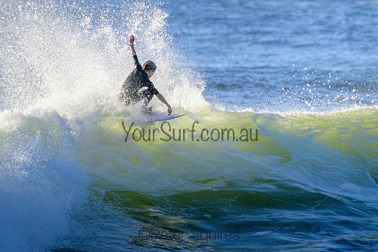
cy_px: 94
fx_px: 11531
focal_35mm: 1098
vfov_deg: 1.3
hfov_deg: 1.9
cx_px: 248
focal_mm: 800
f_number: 11
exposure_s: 1/2000
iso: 1400
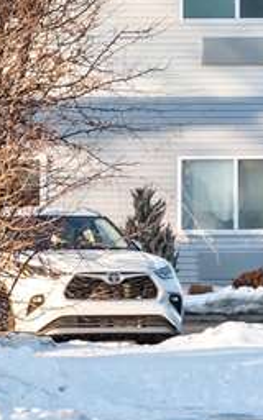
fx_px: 4794
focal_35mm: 418
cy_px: -55
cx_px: -943
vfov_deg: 5.0
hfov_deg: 3.0
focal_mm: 70
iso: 100
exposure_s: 1/100
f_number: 8
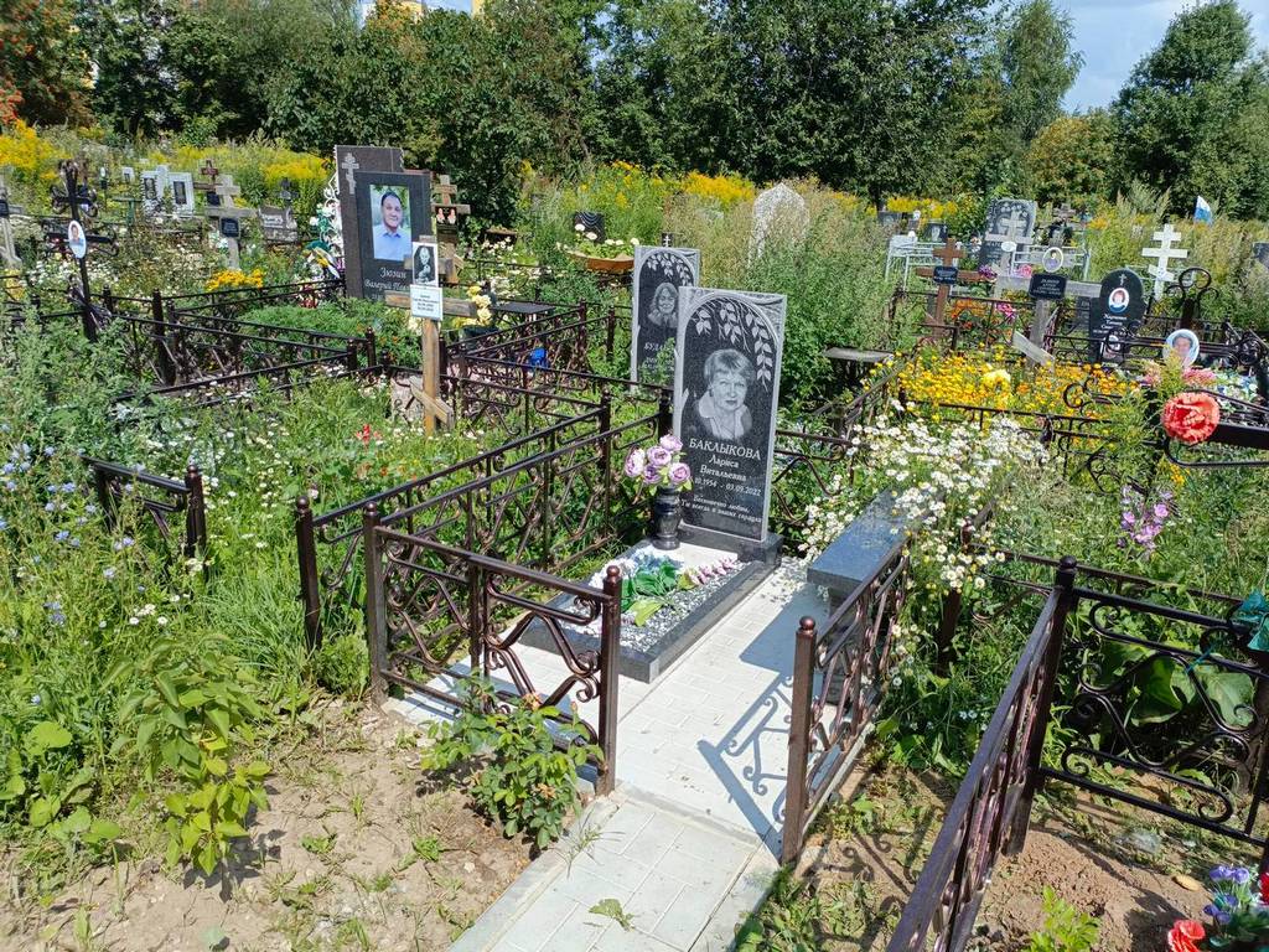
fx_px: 916
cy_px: 476
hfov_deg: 69.4
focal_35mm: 25
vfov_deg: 54.9
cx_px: 634
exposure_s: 1/1538
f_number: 1.69
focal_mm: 4.76
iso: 121
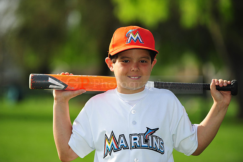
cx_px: 122
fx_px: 1349
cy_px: 81
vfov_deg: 6.9
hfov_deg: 10.3
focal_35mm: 200
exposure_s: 1/1250
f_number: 4.5
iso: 200
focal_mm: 200
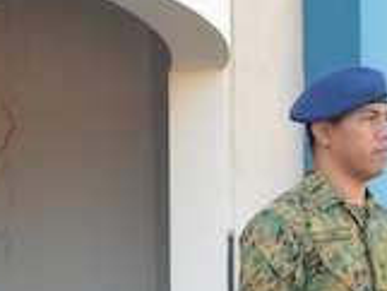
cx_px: 351
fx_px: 3032
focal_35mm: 271
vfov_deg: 5.4
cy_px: 421
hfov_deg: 7.3
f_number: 5.6
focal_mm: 38
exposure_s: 1/125
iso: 250
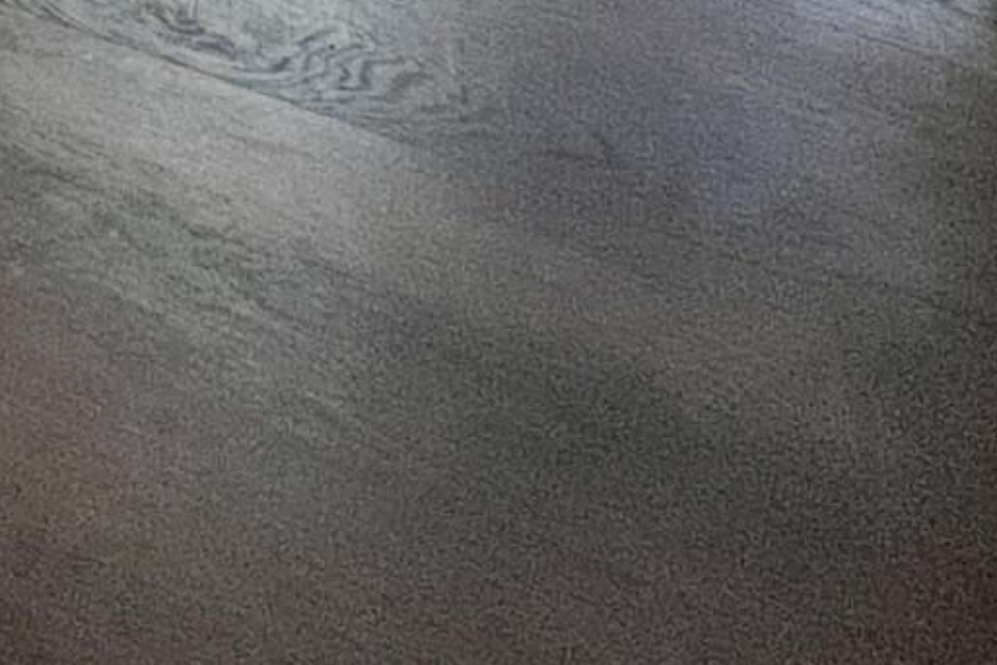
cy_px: -1404
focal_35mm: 79
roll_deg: -1.9
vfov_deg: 10.7
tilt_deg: -8.3
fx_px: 2188
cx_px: -772
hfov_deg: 19.5
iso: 160
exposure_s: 1/120
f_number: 1.8
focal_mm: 1.57
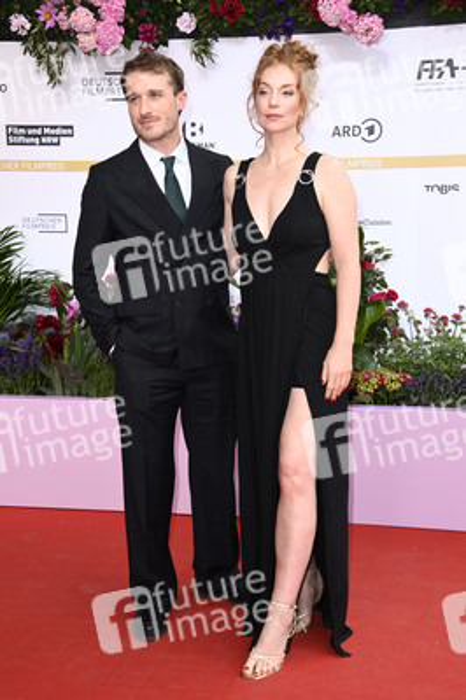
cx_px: 233
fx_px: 1089
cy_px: 350
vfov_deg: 35.7
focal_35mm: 56
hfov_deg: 24.2
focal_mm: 56
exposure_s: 1/250
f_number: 5.6
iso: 640
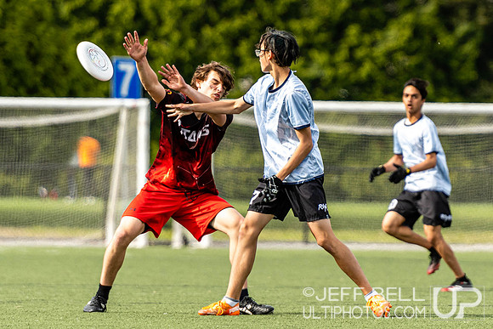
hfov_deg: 3.7
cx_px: 292
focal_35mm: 552
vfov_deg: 2.5
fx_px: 7564
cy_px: 123
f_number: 2.8
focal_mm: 200
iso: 200
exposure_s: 1/2500
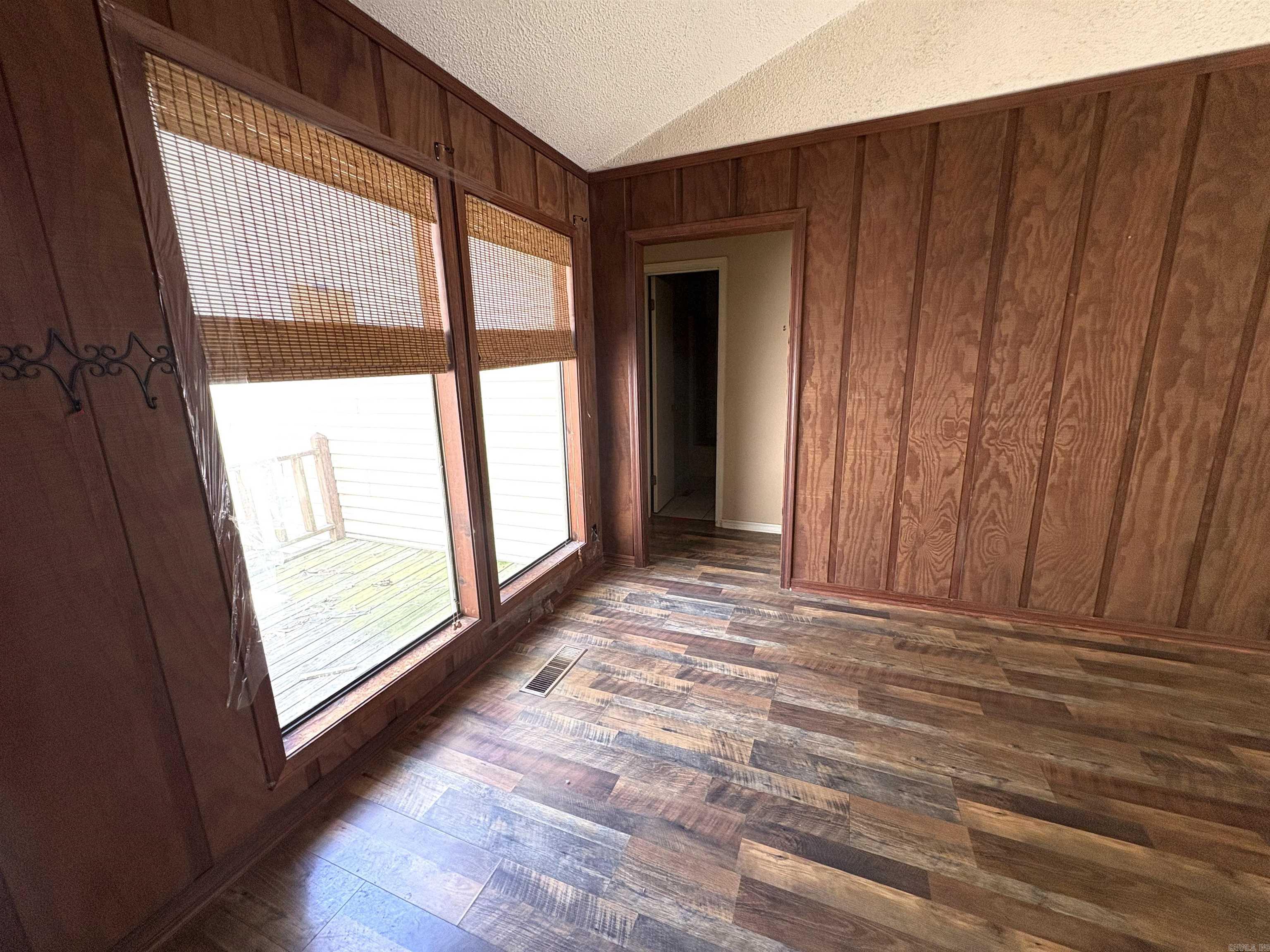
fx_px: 514
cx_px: 635
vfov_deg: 85.7
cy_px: 476
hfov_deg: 102.1
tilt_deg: -12.4
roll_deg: +1.6
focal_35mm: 14
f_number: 2.2
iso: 160
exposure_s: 1/99
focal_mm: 2.22
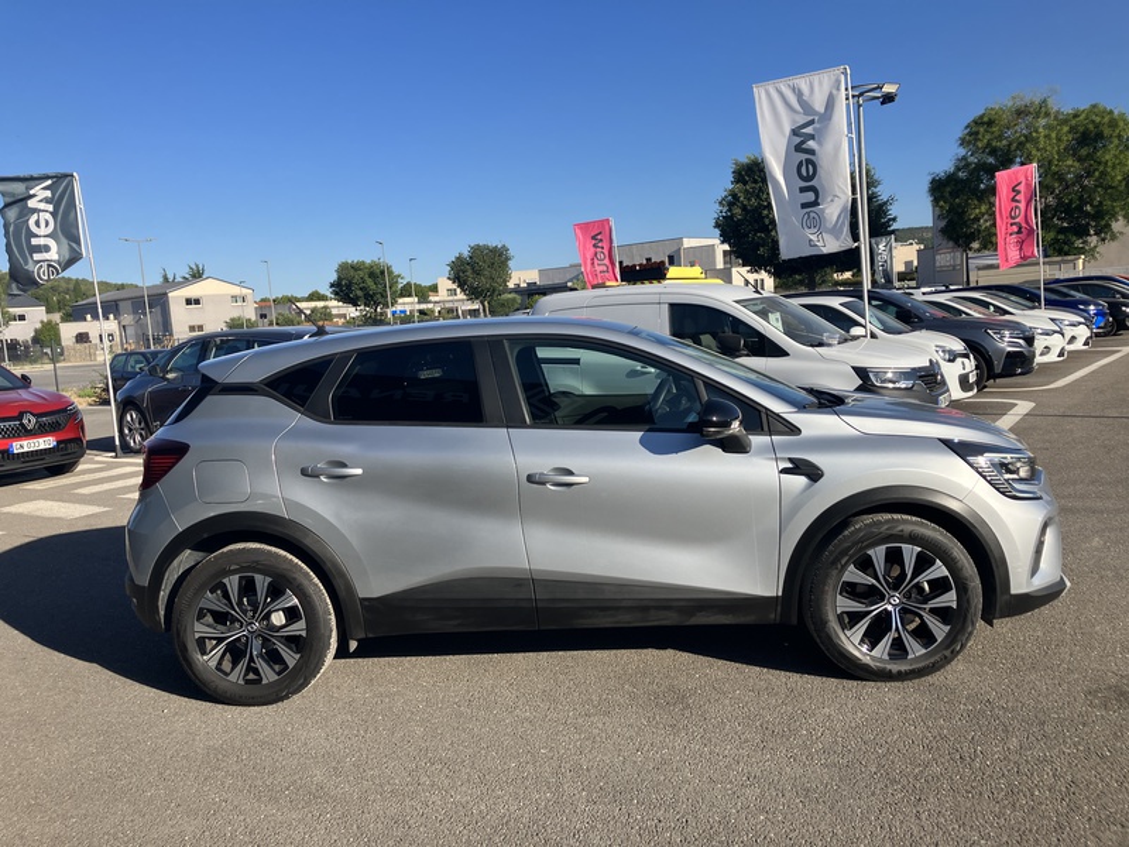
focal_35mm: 28
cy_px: 424
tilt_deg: -5.5
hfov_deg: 63.4
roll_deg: +4.7
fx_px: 913
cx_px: 564
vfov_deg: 49.7
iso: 32
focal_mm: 3.99
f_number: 1.8
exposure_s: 1/1799
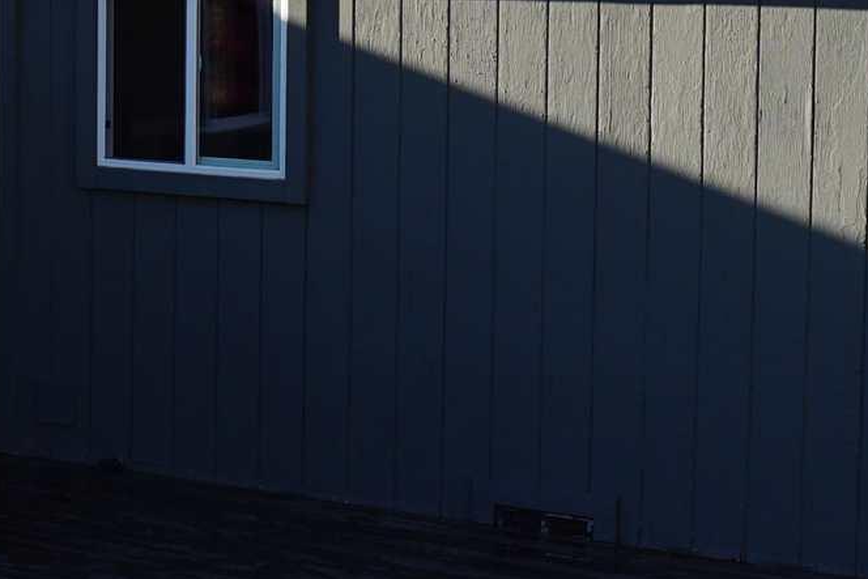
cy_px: 124
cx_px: -180
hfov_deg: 17.5
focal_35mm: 111
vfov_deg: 12.3
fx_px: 2677
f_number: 5.6
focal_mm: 16
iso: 100
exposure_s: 1/60
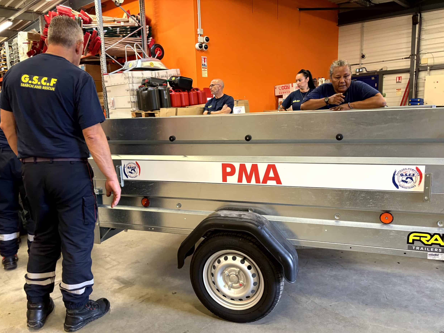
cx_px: 215
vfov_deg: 51.3
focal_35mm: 27
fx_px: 346
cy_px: 172
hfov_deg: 65.3
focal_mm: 5.96
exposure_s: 1/50
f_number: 1.6
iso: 200
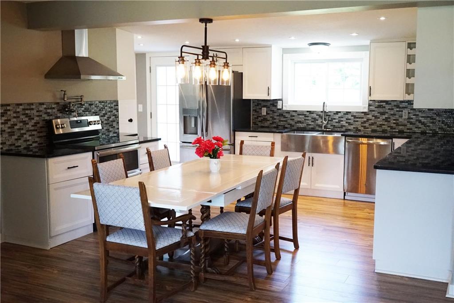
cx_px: 227
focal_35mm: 39
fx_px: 492
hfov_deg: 49.5
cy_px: 152
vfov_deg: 34.2
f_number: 4
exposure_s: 1/1600
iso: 12800
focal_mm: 39
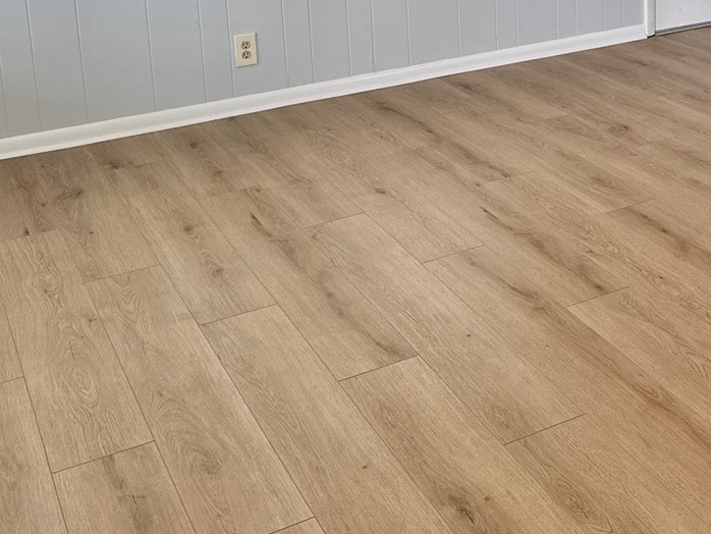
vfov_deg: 24.9
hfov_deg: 33.8
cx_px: 578
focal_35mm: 55
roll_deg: +0.6
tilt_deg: -11.6
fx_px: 1130
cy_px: -37
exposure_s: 1/234
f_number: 1.78
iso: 160
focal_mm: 6.76
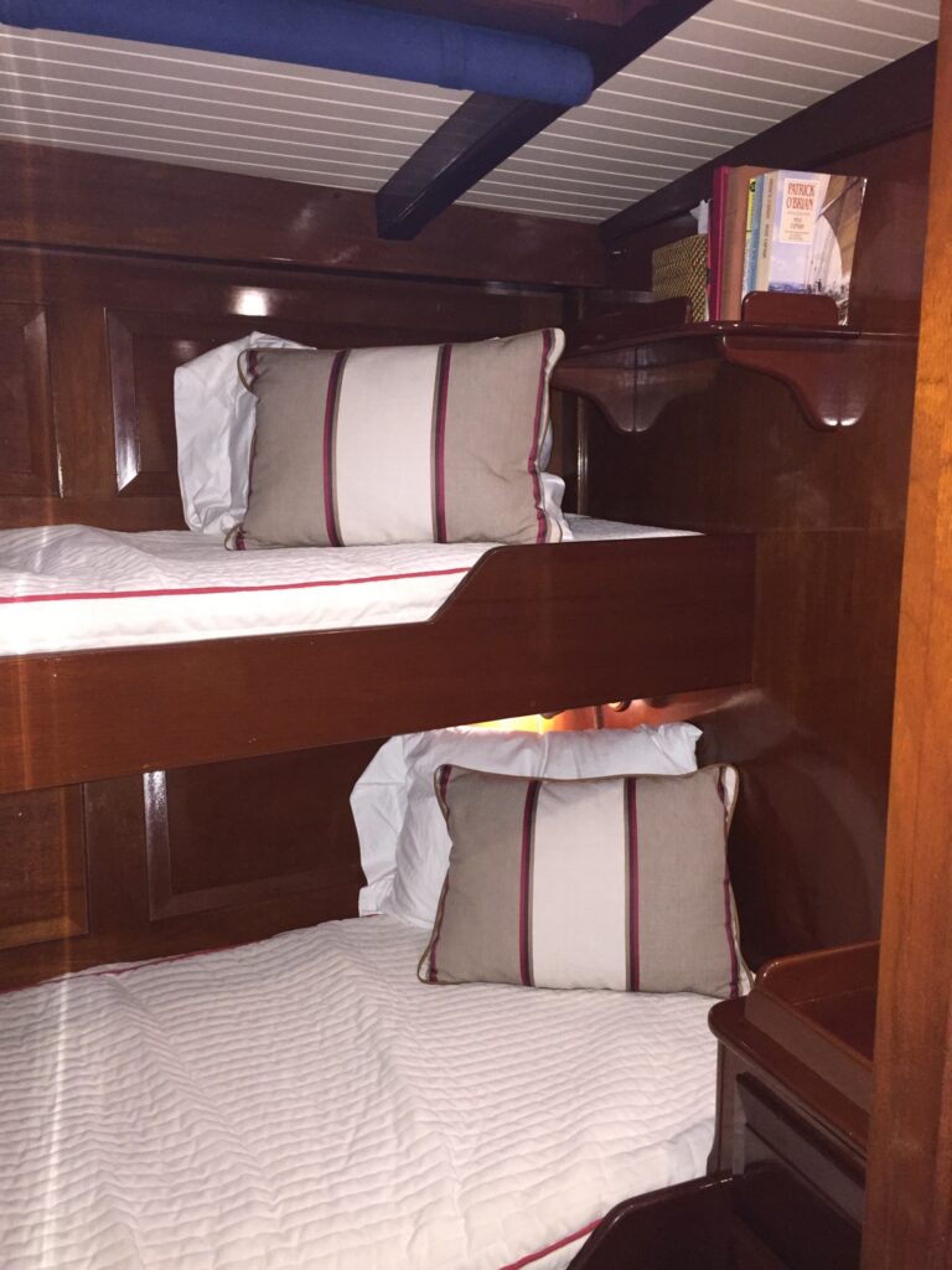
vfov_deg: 61.7
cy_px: 635
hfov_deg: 48.2
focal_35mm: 29
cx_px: 476
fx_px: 1063
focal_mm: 4.15
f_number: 2.2
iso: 250
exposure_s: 1/16
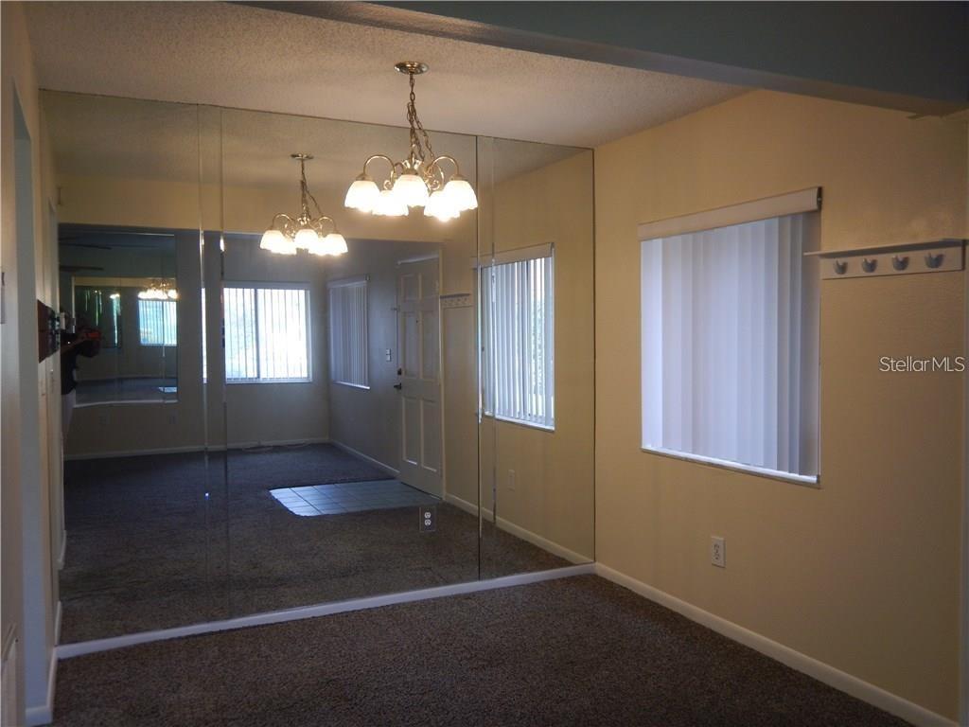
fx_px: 812
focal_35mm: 29
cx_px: 484
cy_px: 364
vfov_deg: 48.2
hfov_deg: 61.7
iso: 125
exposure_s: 1/50
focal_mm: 5.1
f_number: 2.8
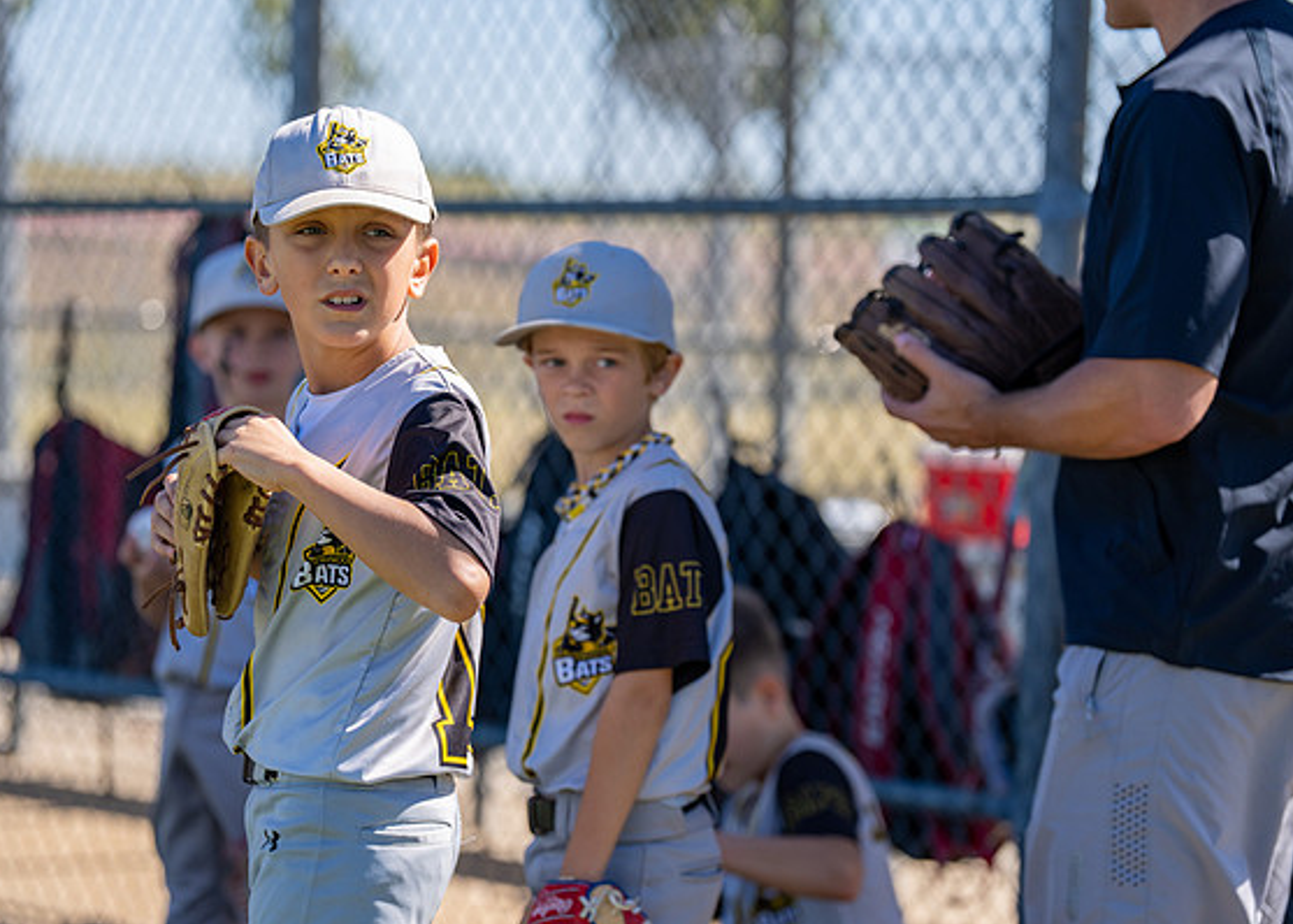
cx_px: 608
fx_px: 5178
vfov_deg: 10.2
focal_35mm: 141
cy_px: 477
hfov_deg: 14.2
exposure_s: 1/1600
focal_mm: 128
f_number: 2.8
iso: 100
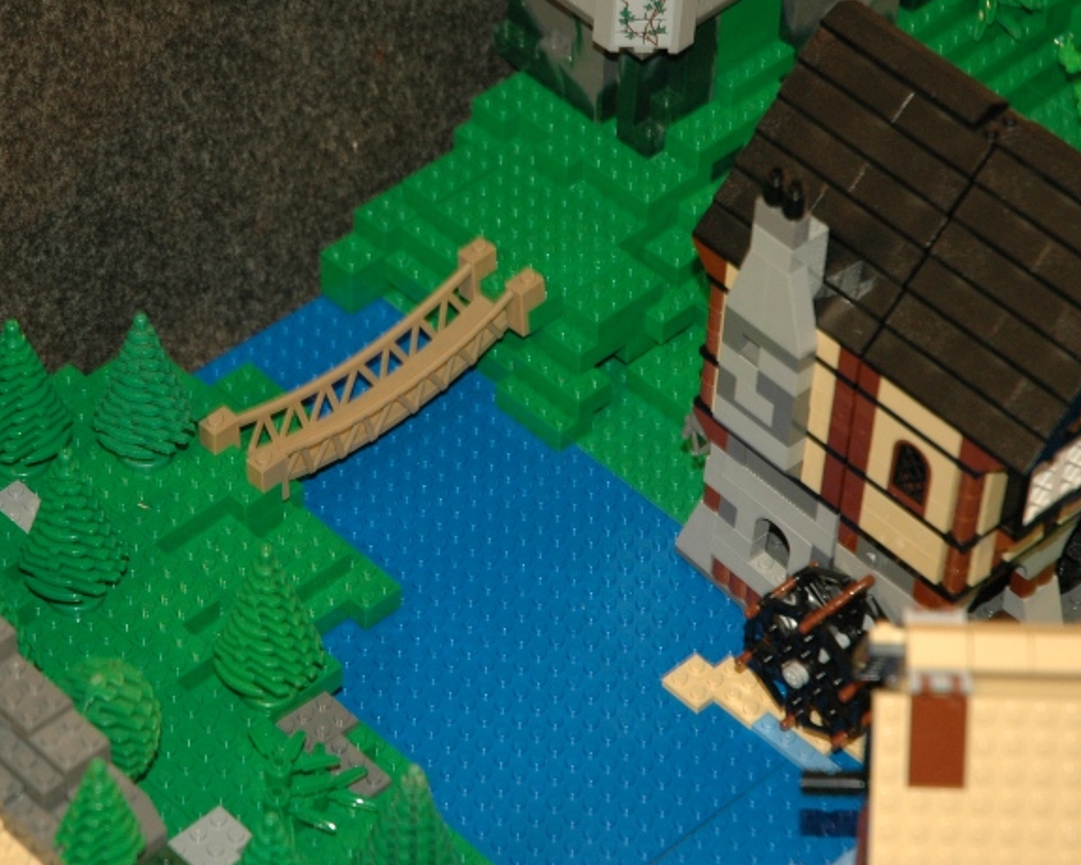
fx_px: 4383
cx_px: 481
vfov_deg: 11.3
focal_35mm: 137
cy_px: 422
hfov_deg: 14.1
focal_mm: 70
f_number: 4.5
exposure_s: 1/60
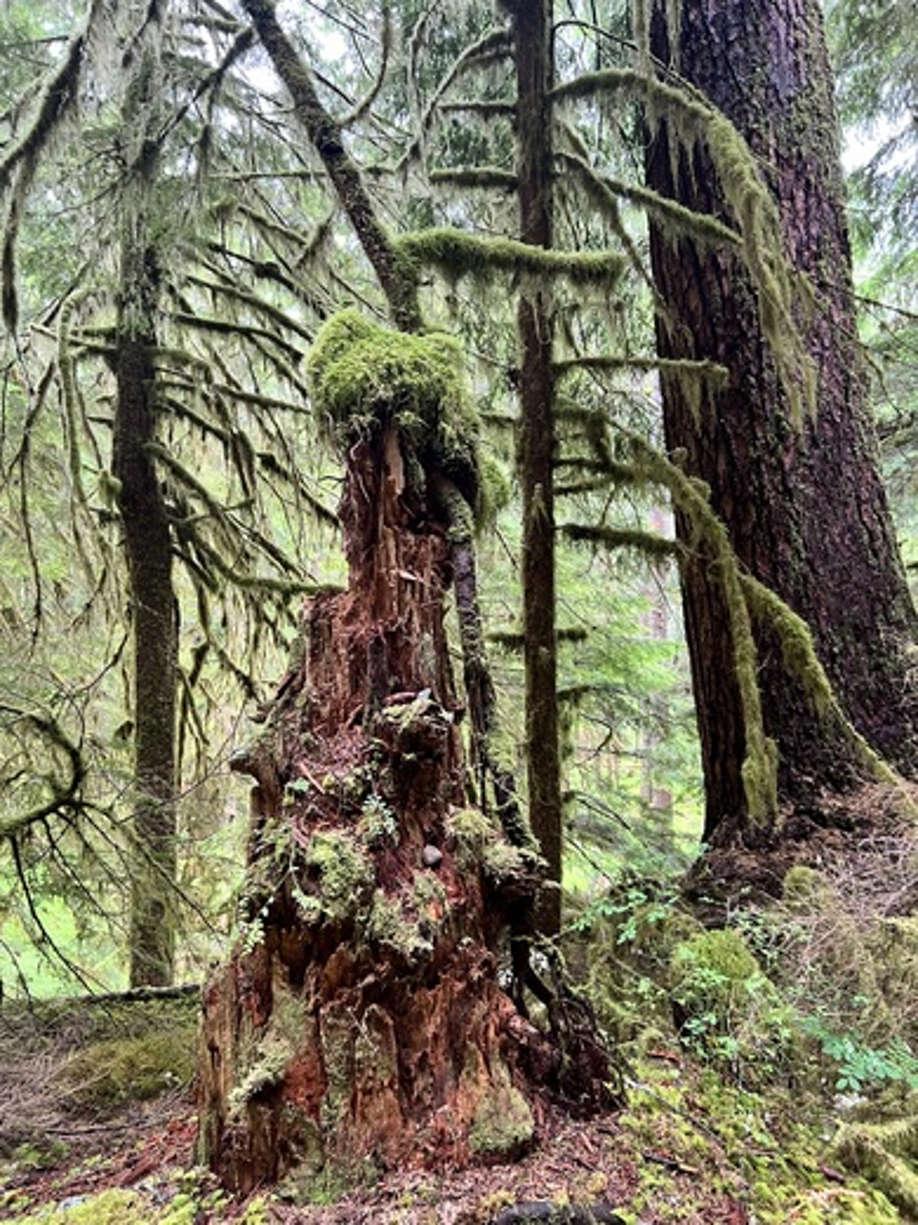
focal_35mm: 26
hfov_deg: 53.1
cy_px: 612
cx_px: 459
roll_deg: +3.7
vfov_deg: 67.3
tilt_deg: +0.2
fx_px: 919
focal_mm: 5.7
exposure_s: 1/60
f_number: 1.5
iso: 160
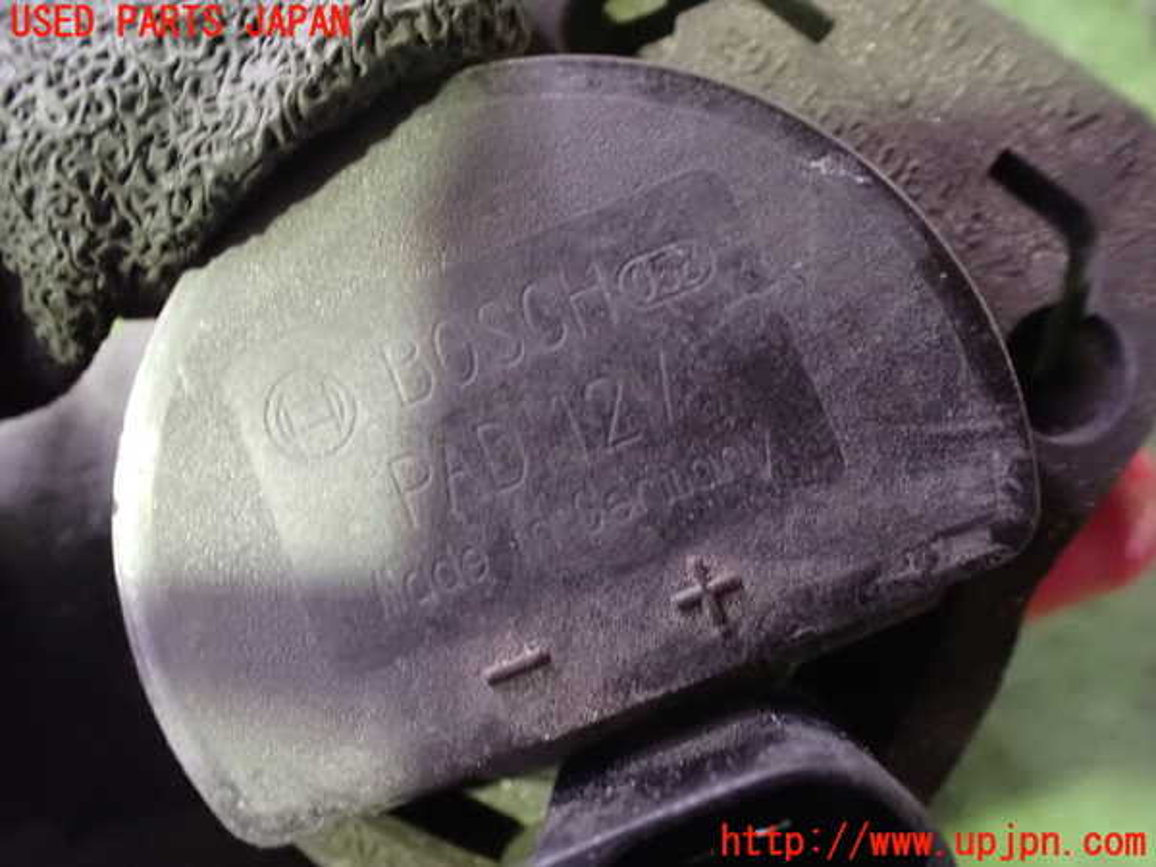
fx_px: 1002
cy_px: 434
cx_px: 578
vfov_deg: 46.8
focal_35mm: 30
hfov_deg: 60.0
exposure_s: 1/30
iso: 1600
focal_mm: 5.4
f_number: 2.3
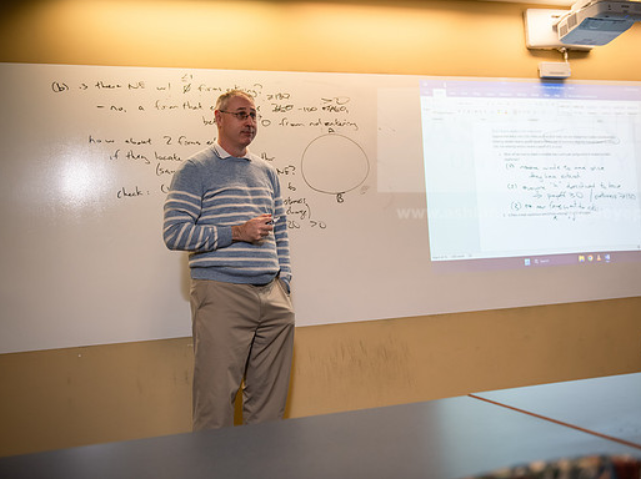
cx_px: 340
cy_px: 239
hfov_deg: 50.1
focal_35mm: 37
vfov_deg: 38.6
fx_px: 685
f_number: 3.2
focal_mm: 34
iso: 800
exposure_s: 1/200
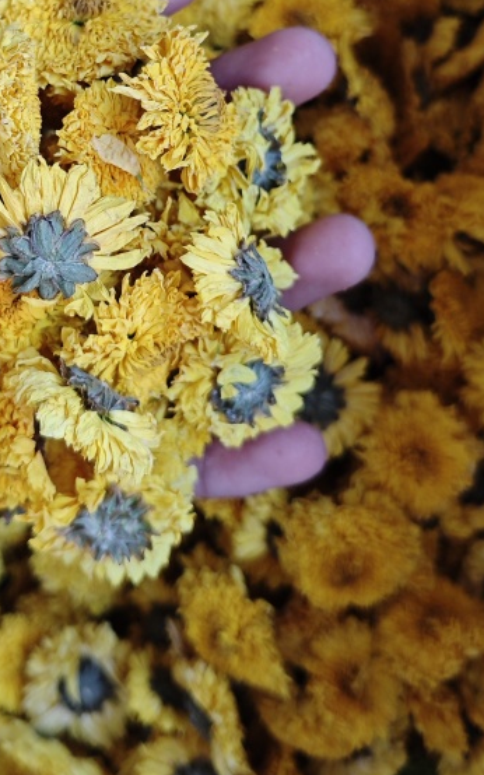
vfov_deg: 39.3
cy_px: 141
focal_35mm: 49
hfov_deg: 26.0
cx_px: 119
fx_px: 1035
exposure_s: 1/100
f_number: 1.6
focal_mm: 5.84
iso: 100
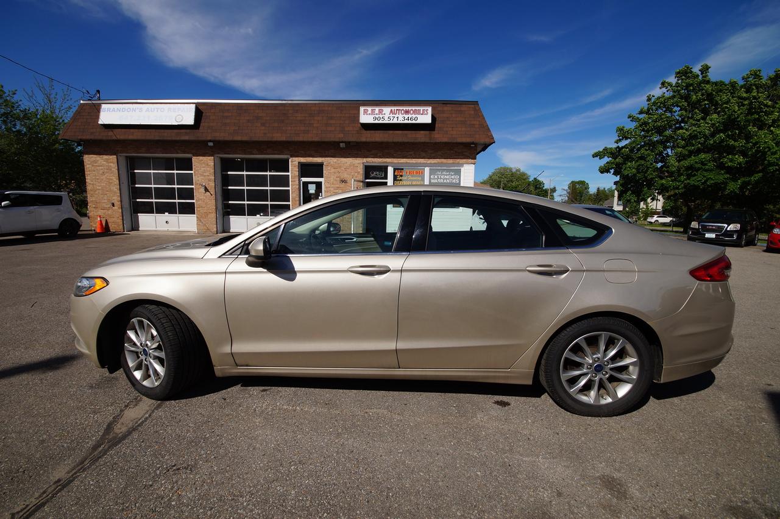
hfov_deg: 100.4
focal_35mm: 15
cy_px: 260
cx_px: 390
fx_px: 325
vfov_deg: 77.3
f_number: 10
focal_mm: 10
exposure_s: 1/250
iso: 100
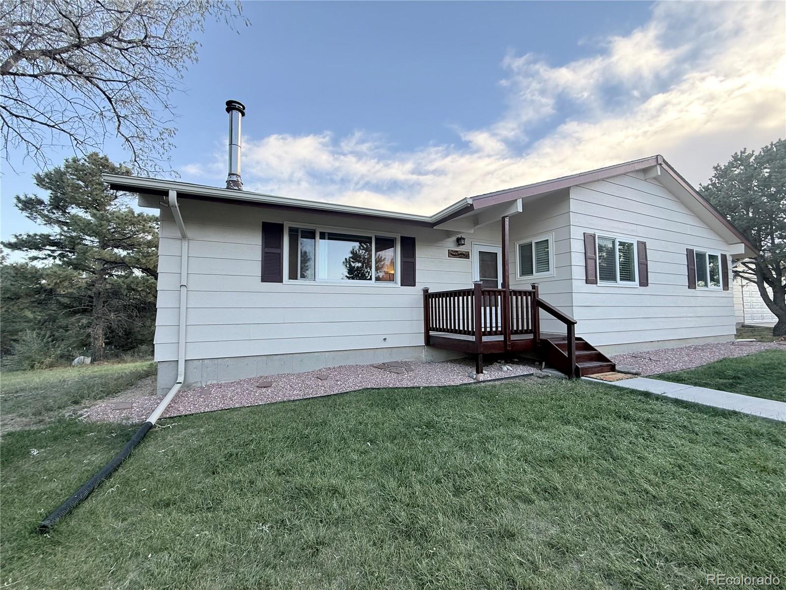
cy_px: 295
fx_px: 318
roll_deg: +0.2
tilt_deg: +3.2
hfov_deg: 102.1
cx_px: 393
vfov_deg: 85.7
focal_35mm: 14
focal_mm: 2.22
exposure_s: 1/273
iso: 64
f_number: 2.2
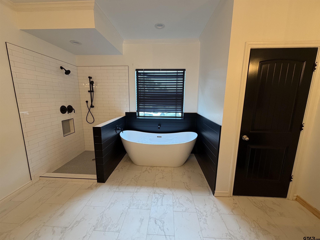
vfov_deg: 85.7
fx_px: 129
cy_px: 120
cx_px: 160
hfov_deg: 102.1
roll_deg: -0.3
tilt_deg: -10.1
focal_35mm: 14
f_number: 2.2
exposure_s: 1/60
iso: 250
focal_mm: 2.22
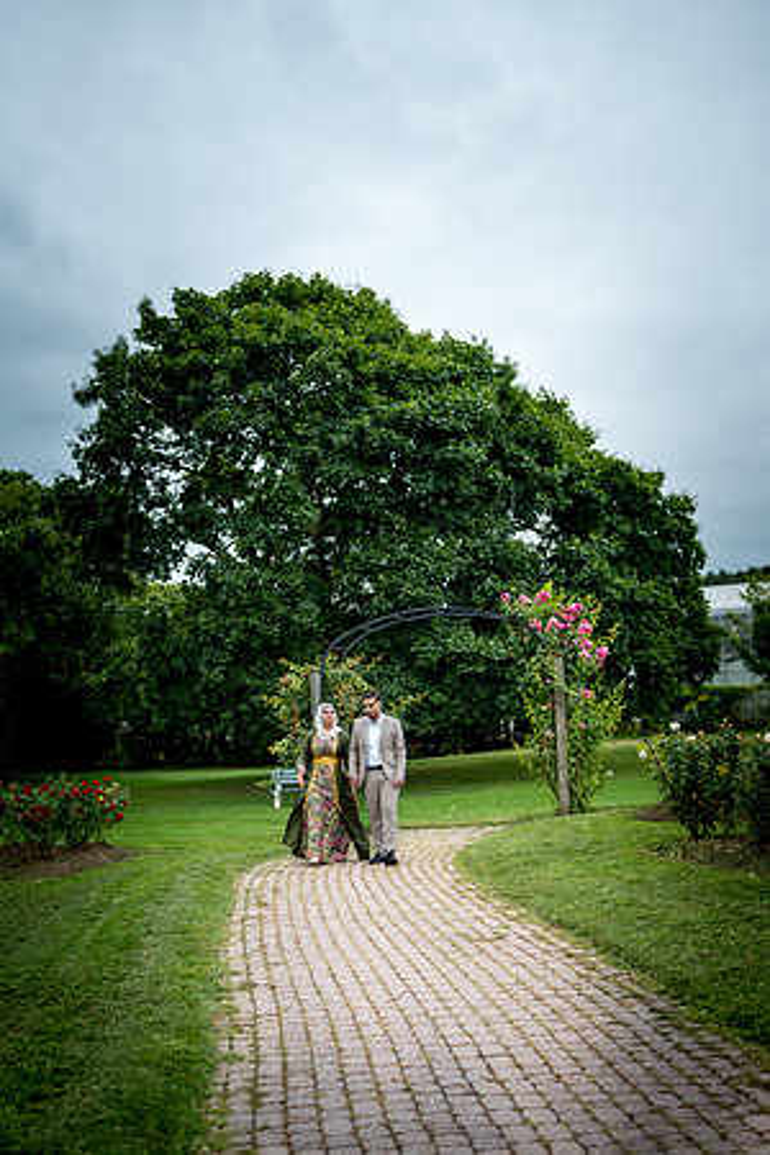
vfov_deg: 54.4
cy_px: 578
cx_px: 385
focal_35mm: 35
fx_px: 1123
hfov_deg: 37.9
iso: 200
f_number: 2
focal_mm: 35
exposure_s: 1/1600
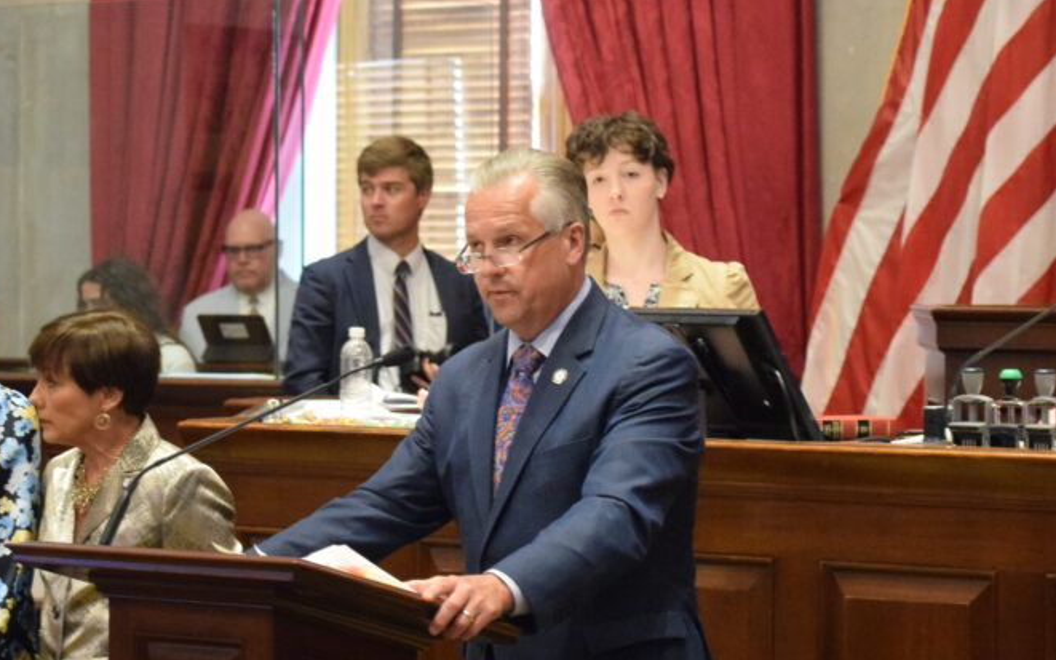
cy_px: 415
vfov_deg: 7.9
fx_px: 4777
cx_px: 647
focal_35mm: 166
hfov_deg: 12.6
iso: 6400
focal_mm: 70
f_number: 4.5
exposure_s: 1/40
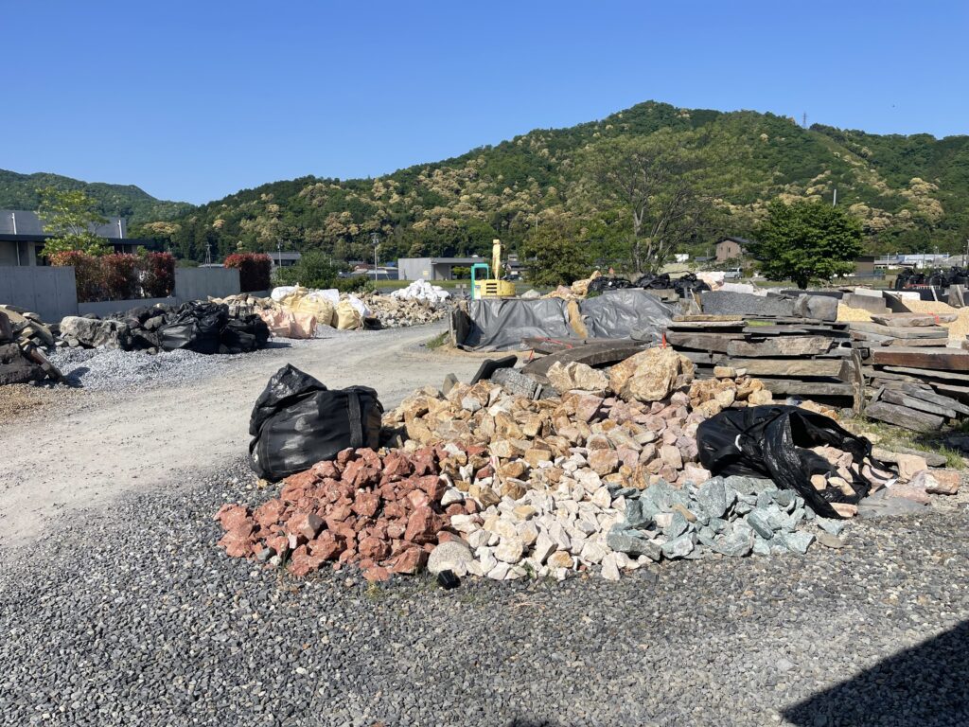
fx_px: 700
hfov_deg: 69.4
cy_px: 364
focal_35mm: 25
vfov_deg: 54.9
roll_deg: +0.7
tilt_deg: -8.7
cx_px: 484
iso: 32
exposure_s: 1/4525
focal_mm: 5.1
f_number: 1.6
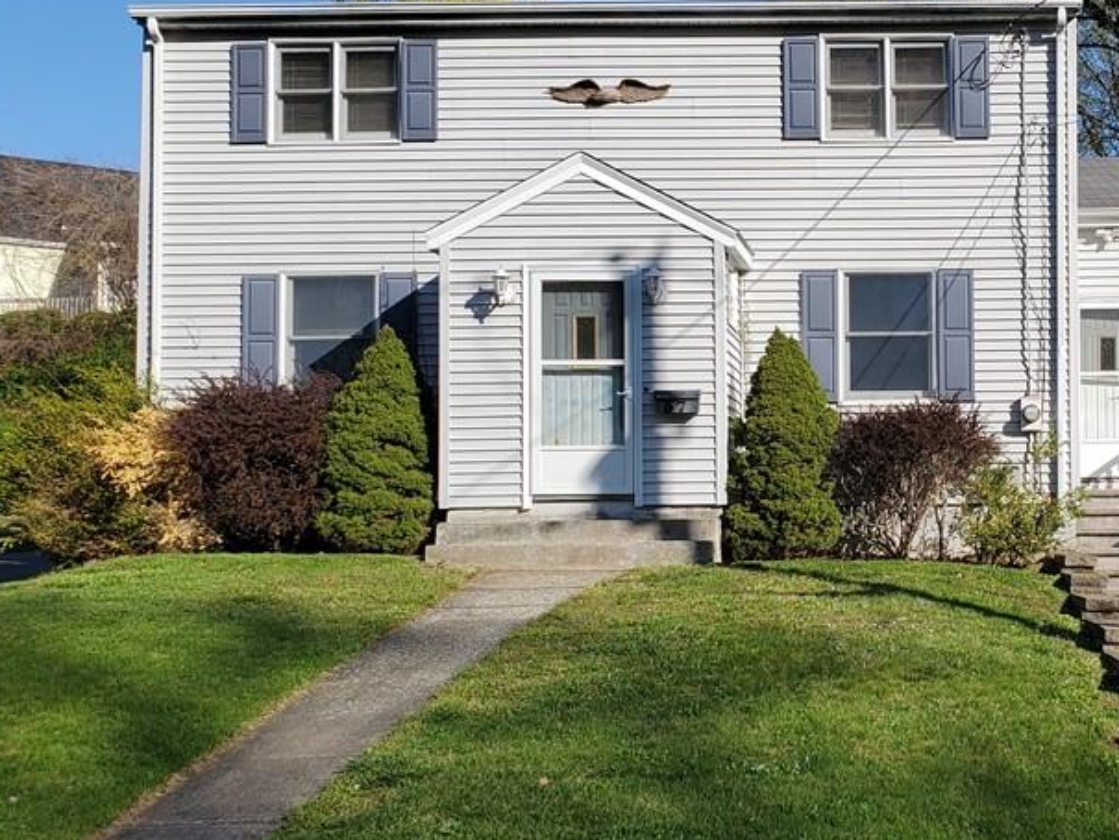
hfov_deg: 40.8
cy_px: 476
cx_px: 923
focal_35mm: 44
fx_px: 1423
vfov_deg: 32.8
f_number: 2.4
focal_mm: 4.3
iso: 50
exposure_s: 1/1672
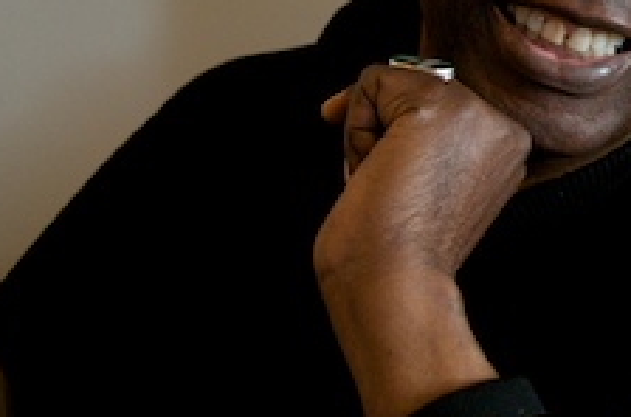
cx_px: 876
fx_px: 2097
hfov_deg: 16.0
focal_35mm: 120
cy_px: -45
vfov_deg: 11.2
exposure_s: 1/80
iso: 400
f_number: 2.8
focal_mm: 28
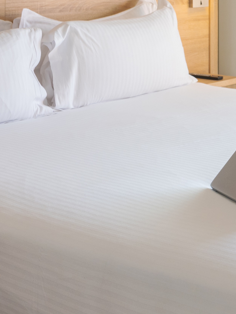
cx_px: 282
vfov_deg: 22.7
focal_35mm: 82
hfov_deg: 17.2
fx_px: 745
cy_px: -12
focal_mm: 19
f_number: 5
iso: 200
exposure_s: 1/80
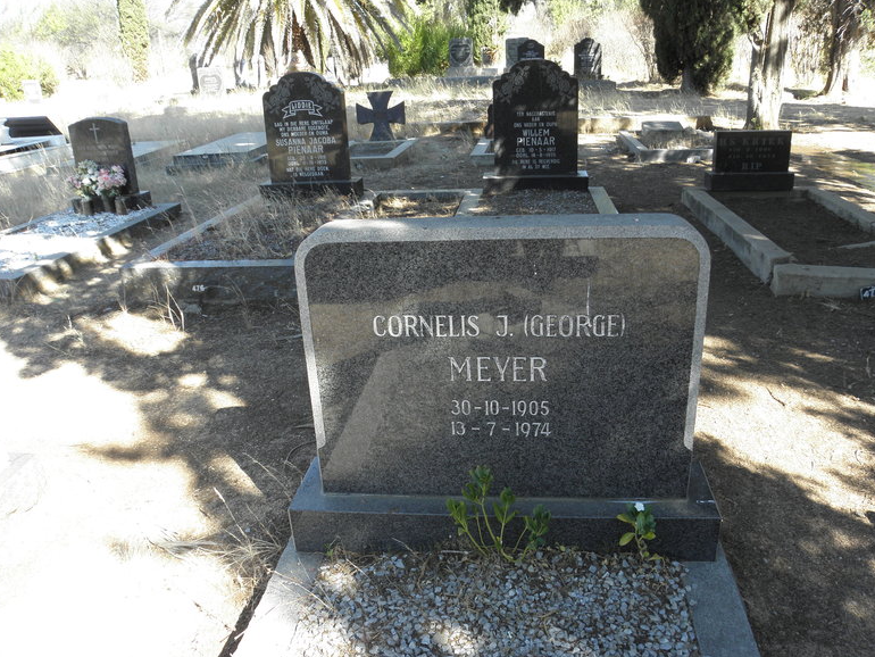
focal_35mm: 27
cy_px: 336
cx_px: 442
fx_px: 683
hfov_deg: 65.3
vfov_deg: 51.4
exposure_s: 1/60
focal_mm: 4.6
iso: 64
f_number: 4.5
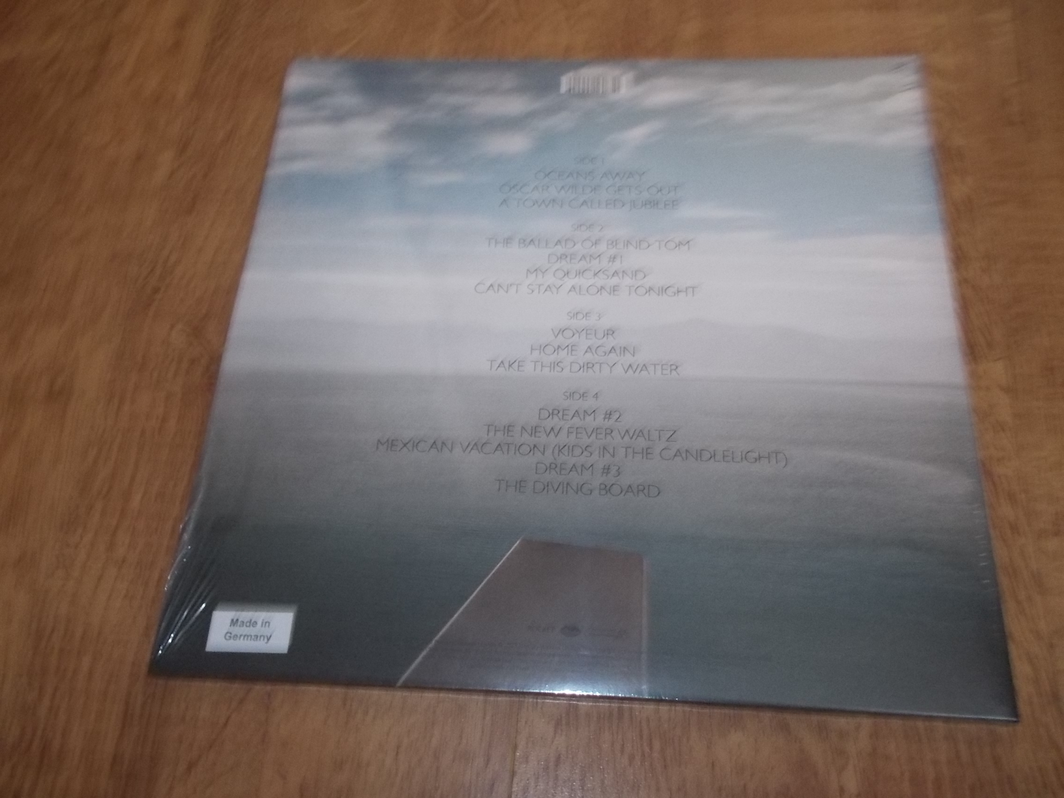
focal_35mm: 29
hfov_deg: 61.7
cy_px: 399
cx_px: 532
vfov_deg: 48.2
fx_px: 891
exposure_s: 1/30
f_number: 3.3
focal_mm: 4.1
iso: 320
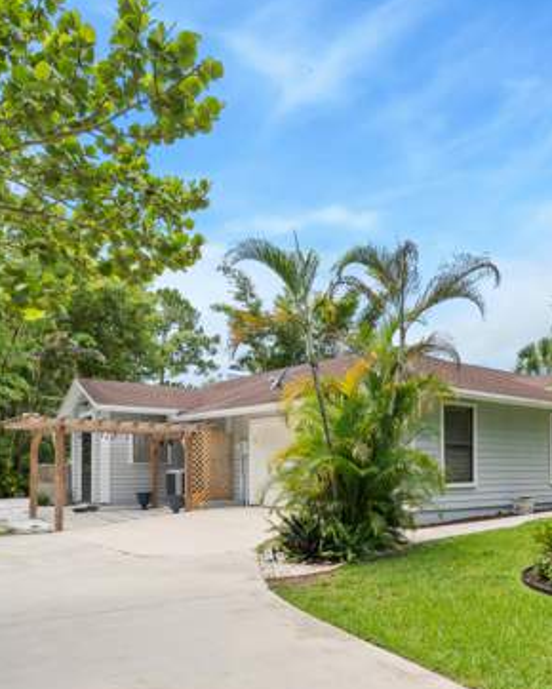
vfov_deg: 58.9
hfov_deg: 48.3
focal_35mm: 29
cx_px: 407
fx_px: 592
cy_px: 463
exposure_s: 1/50
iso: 250
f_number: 9
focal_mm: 14
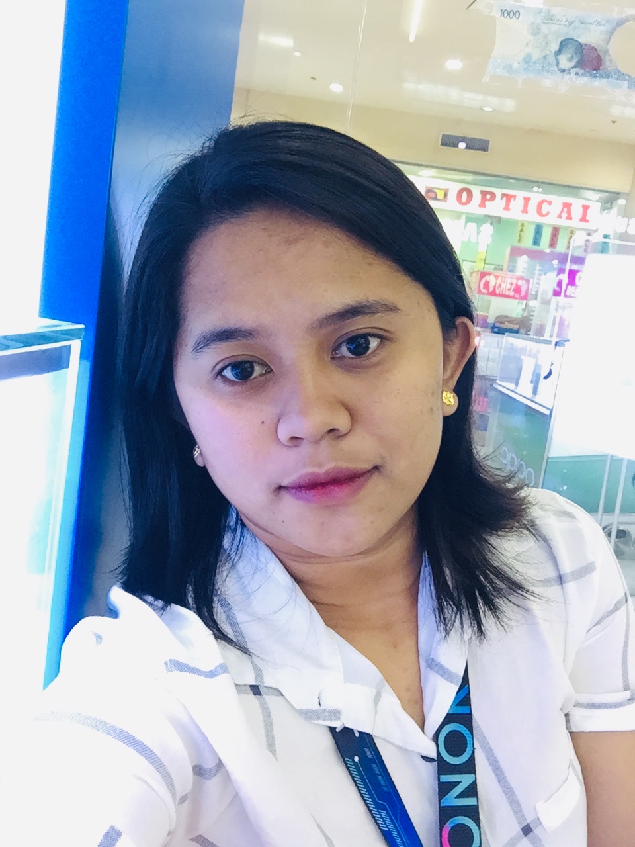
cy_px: 424
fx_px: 758
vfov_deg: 58.4
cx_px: 318
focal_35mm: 31
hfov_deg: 45.4
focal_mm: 2.65
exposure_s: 1/30
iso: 125
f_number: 2.2
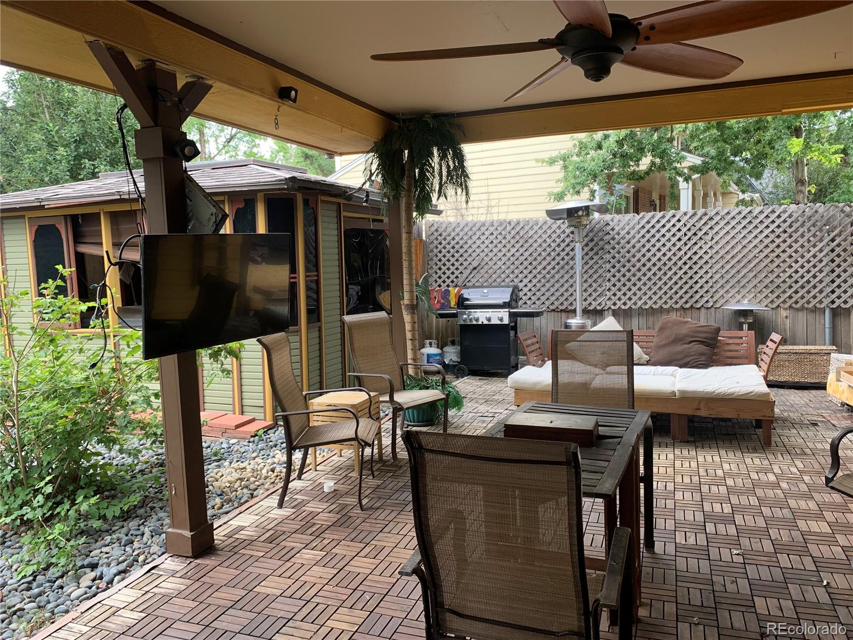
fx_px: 641
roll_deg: +1.9
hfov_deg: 67.3
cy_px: 320
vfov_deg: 53.1
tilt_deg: -5.5
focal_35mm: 26
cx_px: 426
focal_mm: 4.25
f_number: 1.8
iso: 50
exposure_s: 1/121
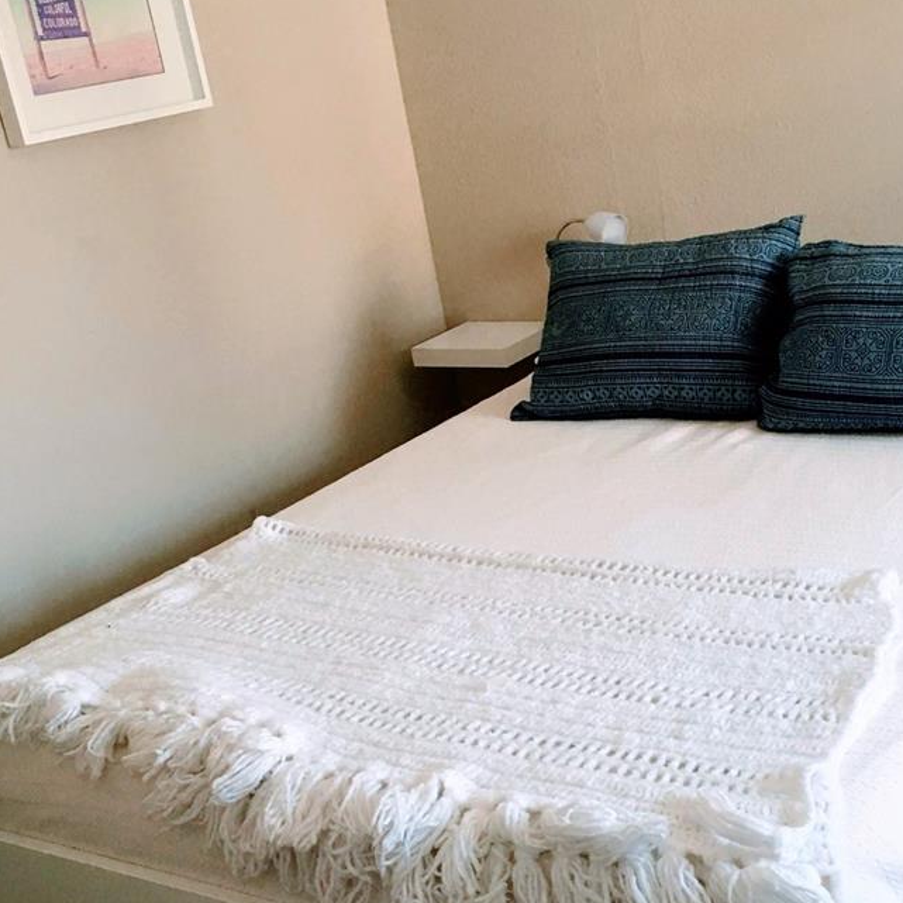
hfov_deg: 35.1
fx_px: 1417
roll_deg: +10.0
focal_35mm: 48
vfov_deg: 35.2
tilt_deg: -22.9
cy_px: 565
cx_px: 585
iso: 80
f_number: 2.2
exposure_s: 1/30
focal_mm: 4.15
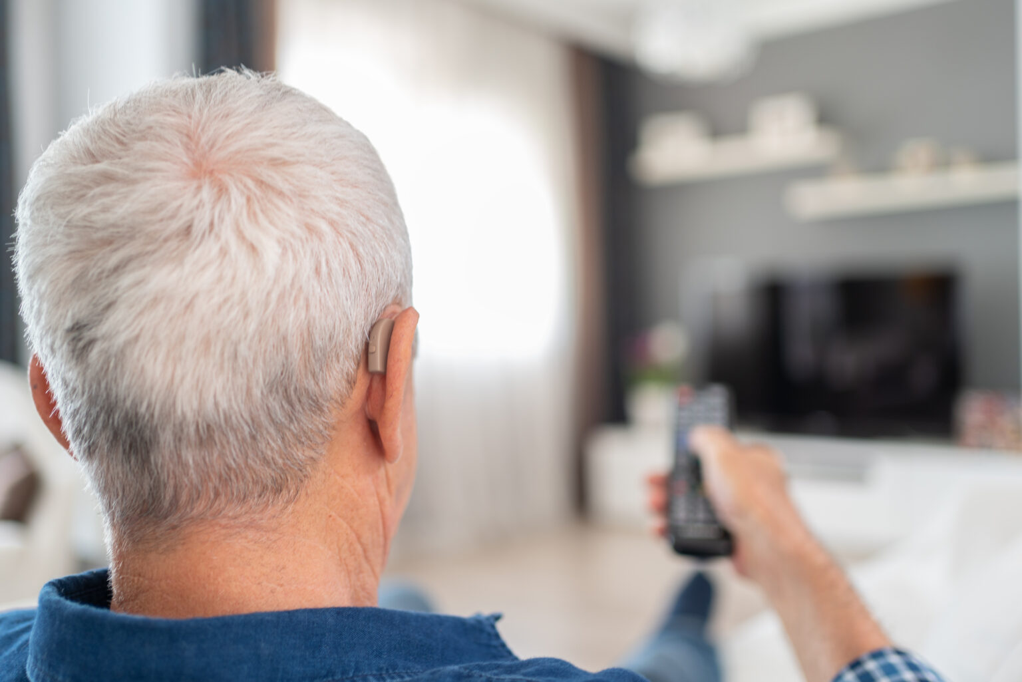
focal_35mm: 35
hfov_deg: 54.4
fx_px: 994
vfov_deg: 37.9
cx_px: 511
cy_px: 341
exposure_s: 1/10
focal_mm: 35
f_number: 1.8
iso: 80
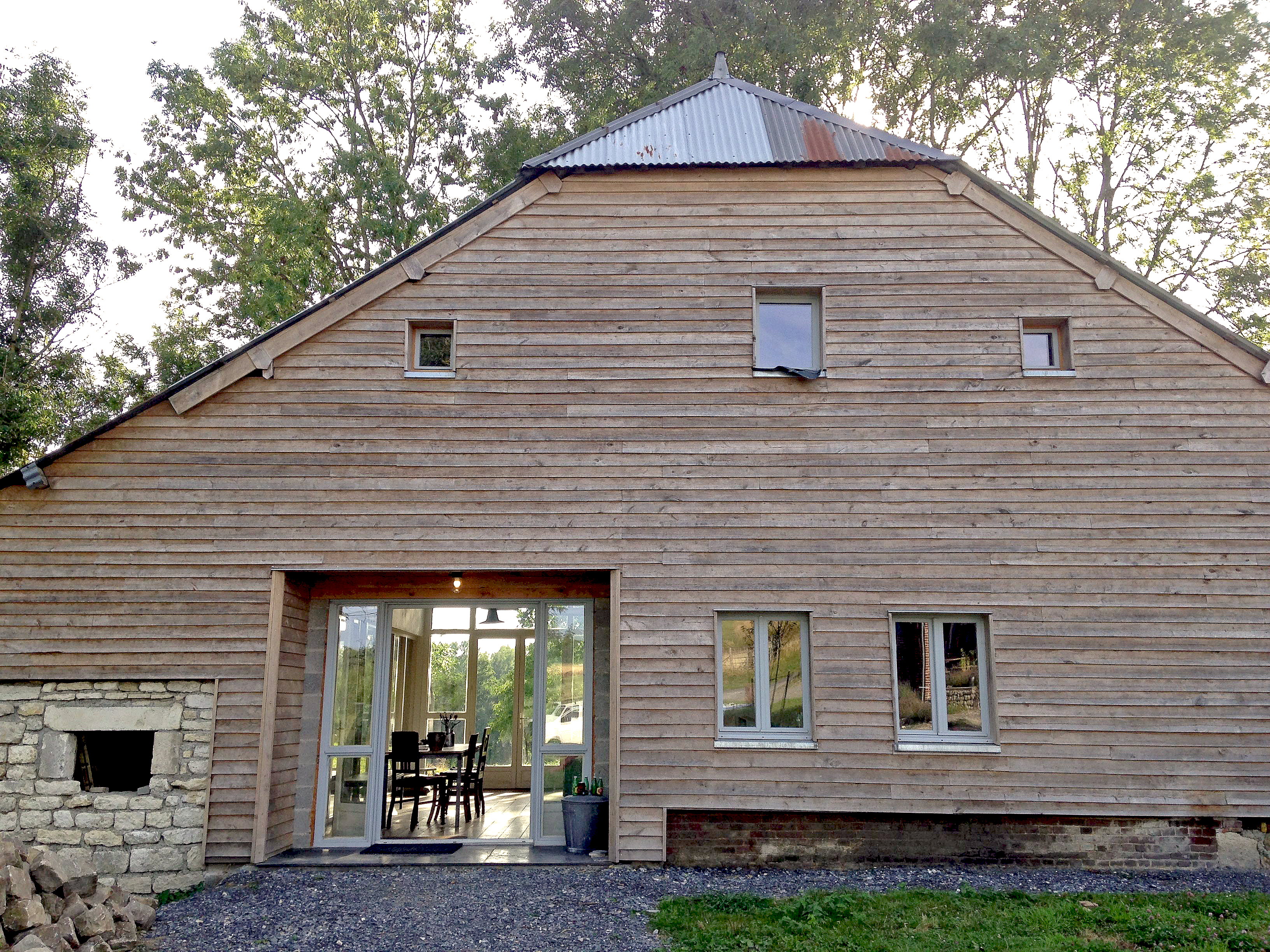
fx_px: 1211
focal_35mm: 33
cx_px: 635
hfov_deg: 55.4
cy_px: 476
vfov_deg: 42.9
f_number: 2.4
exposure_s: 1/296
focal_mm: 4.12
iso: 50
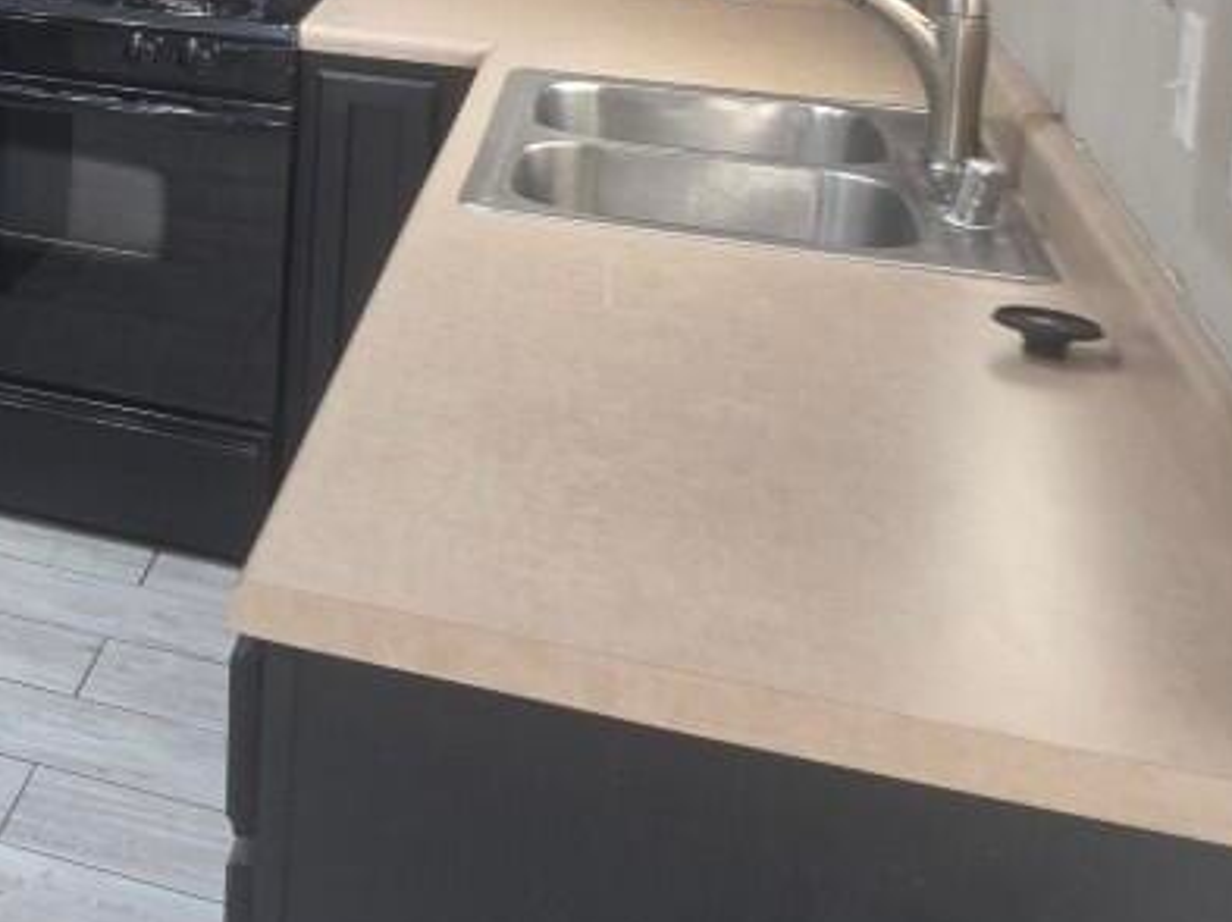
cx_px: -329
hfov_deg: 27.4
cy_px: -138
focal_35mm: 60
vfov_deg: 22.7
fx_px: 2133
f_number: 1.8
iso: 100
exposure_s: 1/30
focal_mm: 5.4
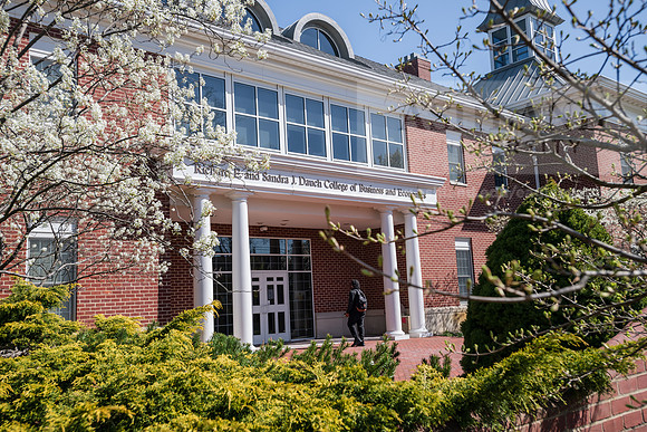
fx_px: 629
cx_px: 324
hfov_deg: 54.4
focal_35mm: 35
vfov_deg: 37.9
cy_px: 216
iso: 320
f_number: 7.1
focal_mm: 35
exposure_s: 1/250
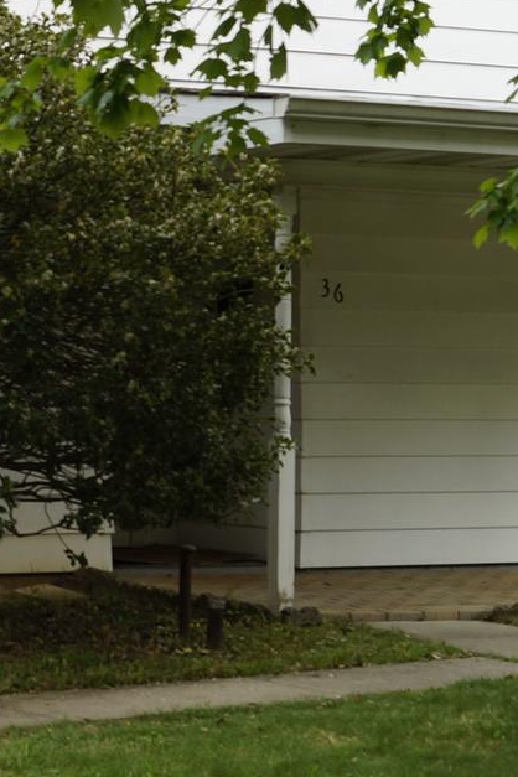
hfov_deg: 12.8
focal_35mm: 98
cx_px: -372
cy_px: 283
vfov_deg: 20.8
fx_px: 2115
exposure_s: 1/100
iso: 100
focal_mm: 20
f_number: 7.1
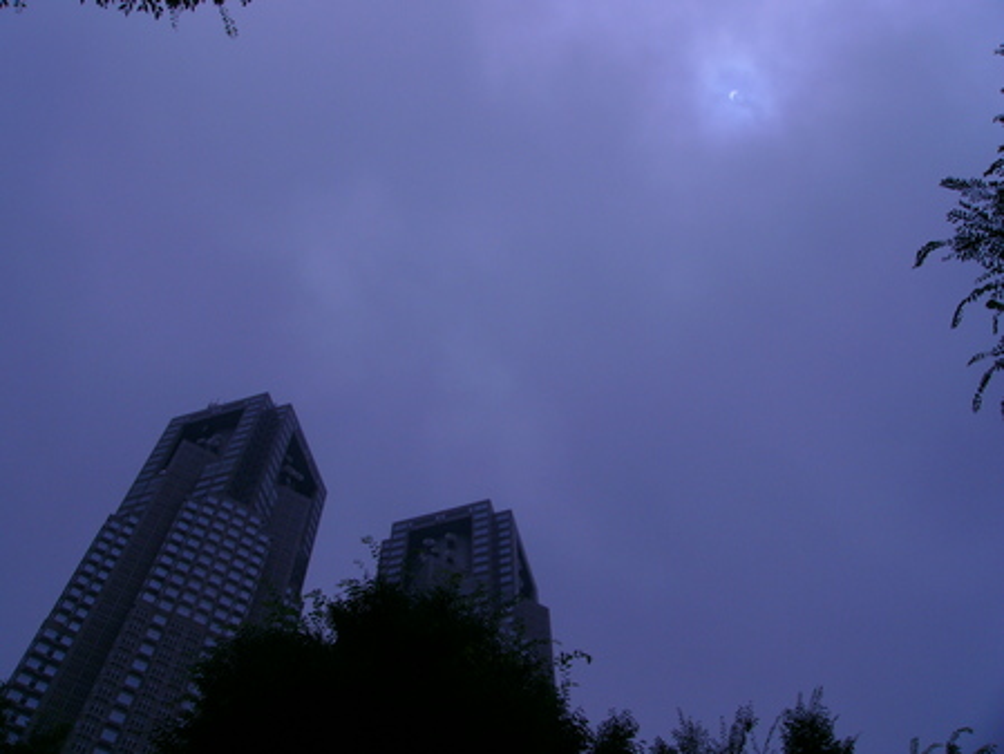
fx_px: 1044
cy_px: 377
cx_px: 502
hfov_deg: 51.3
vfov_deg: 39.7
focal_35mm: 36
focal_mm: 6
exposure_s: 1/2000
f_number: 4.6
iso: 50
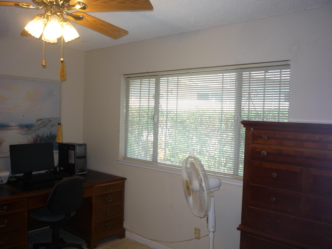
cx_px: 166
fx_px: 307
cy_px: 124
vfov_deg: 44.2
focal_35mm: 32
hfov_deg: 56.8
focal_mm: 5.2
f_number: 3.3
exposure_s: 1/40
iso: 100
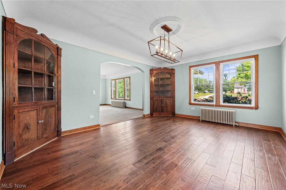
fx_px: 103
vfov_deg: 85.4
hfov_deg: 108.4
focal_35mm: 13
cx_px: 143
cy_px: 95
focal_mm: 13
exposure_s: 1/2.5
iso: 250
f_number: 9
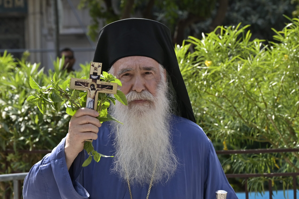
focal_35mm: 197
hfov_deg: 10.4
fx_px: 1636
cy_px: 108
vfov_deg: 7.0
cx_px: 137
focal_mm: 115
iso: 320
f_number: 8
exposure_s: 1/640
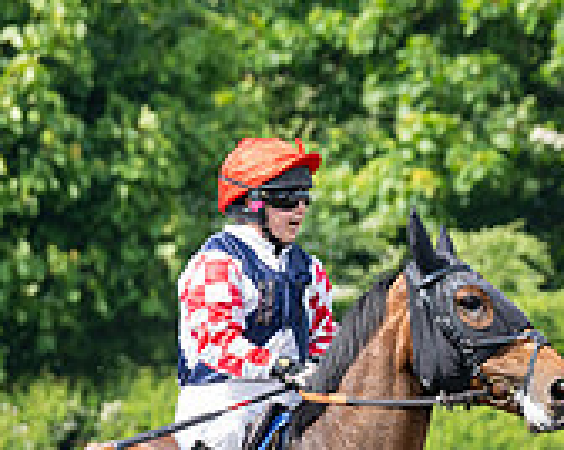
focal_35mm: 1143
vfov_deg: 1.4
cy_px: 485
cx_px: 997
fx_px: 19057
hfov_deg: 1.7
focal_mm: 185
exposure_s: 1/640
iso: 200
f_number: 5
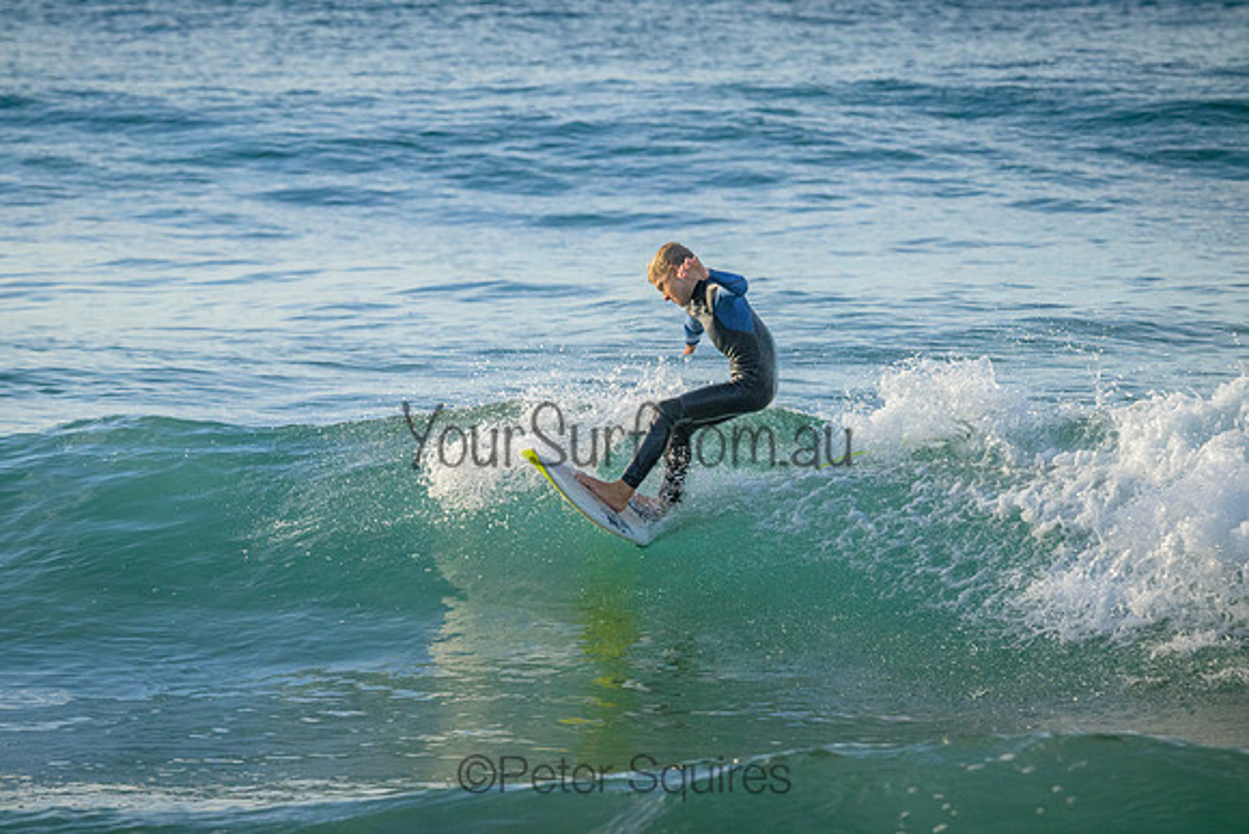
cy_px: 417
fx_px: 15962
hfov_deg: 4.5
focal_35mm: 460
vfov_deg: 3.0
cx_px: 624
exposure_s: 1/2000
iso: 2500
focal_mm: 460
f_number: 11
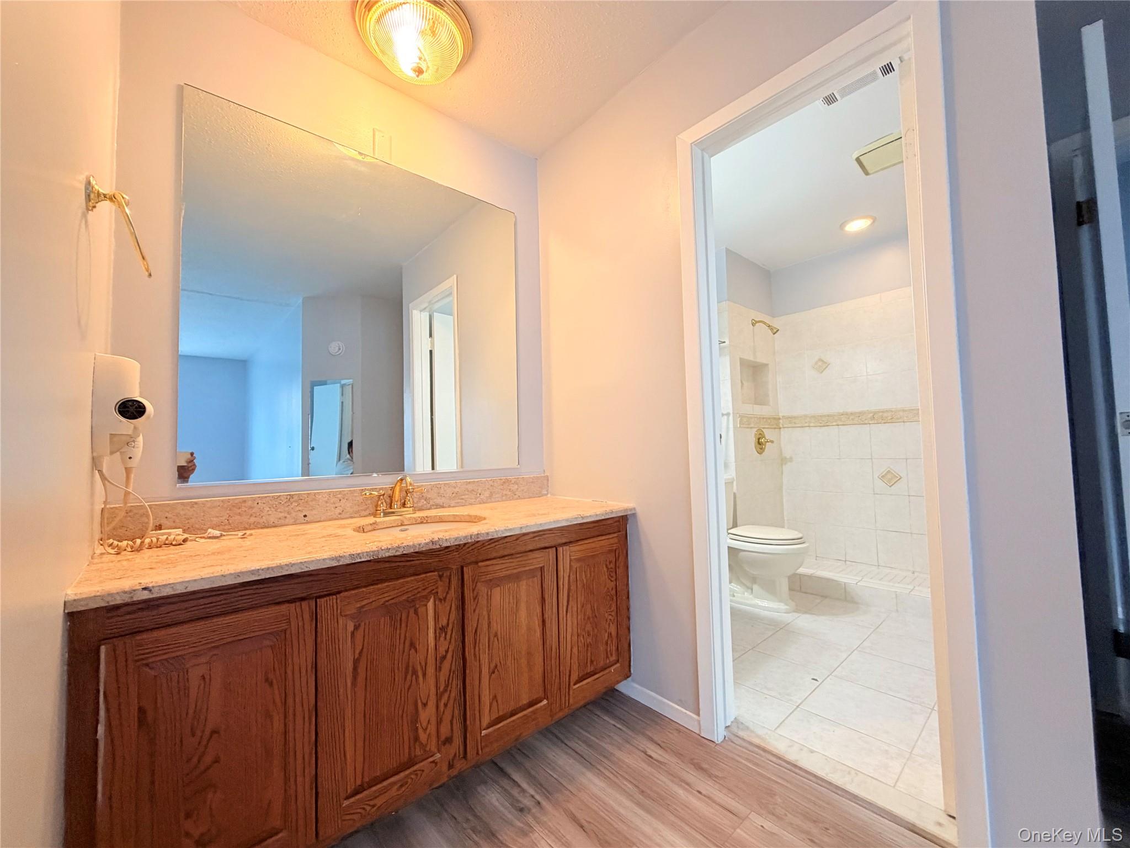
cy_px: 424
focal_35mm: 14
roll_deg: +1.5
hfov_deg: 102.1
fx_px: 457
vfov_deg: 85.7
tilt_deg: +3.0
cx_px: 565
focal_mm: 2.22
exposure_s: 1/60
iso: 250
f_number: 2.2
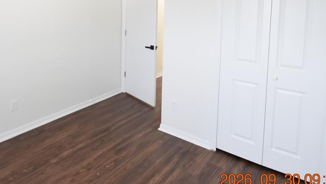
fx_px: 233
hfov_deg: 68.5
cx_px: 117
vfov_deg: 40.0
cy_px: 21
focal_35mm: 27
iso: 1000
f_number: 3.5
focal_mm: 10
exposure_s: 1/60
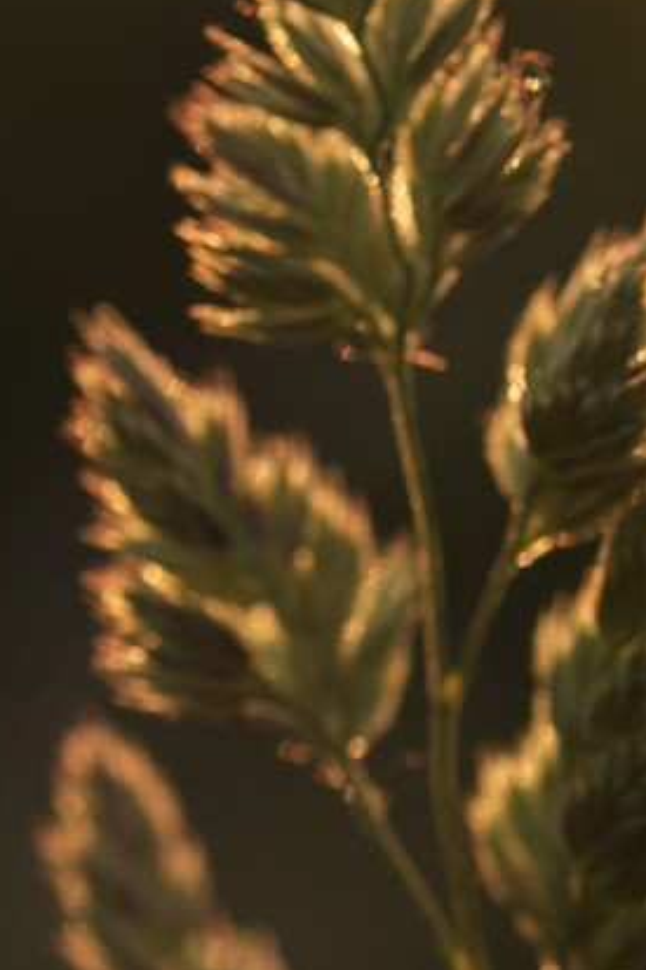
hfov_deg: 7.0
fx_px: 5280
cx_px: 338
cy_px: 538
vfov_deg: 10.5
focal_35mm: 196
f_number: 6.3
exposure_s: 1/400
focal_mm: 60
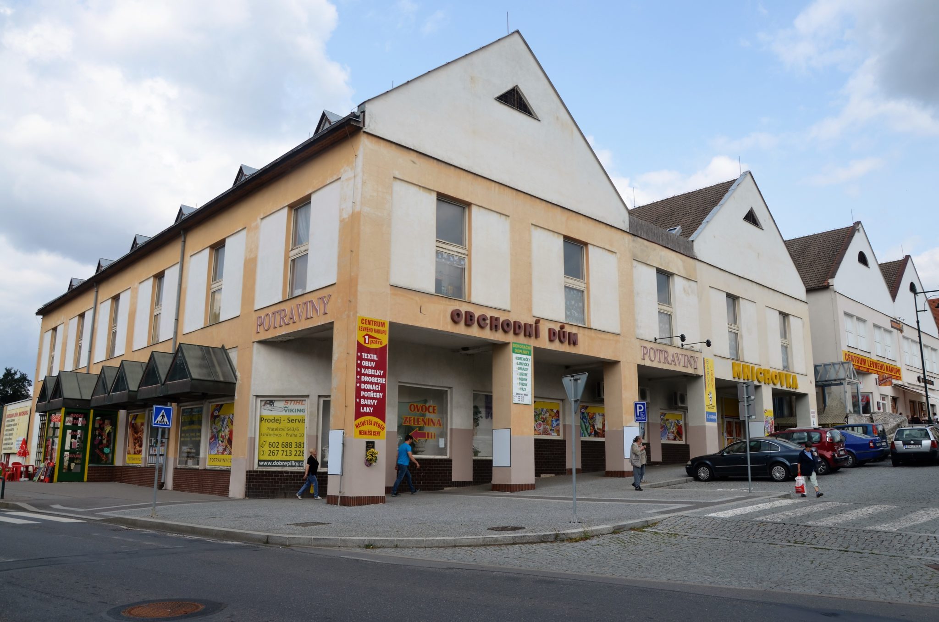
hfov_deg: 67.5
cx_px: 470
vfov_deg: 47.7
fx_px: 703
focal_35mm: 27
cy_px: 311
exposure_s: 1/250
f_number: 8
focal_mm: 18
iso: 140
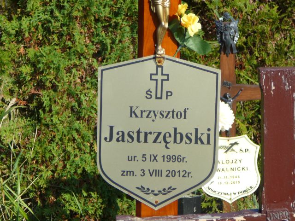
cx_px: 148
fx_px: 1168
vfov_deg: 10.8
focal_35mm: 137
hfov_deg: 14.4
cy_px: 110
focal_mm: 20.4
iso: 80
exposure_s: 1/500
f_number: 4
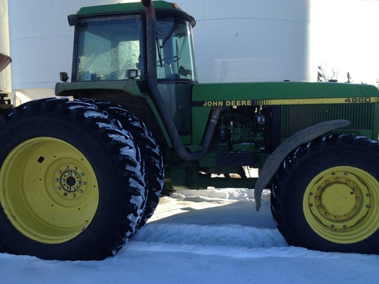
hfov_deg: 51.3
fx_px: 394
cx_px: 193
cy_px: 142
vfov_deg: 39.7
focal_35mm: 36
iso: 50
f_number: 2.4
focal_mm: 4.28
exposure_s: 1/717
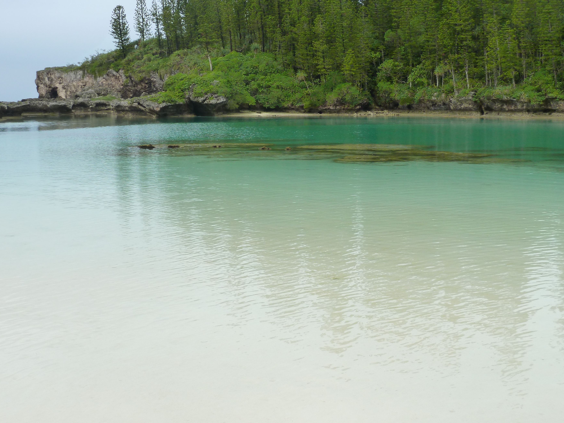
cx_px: 303
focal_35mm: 55
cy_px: 208
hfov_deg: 34.9
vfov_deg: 26.6
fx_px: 896
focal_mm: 7.9
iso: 125
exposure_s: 1/100
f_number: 3.8
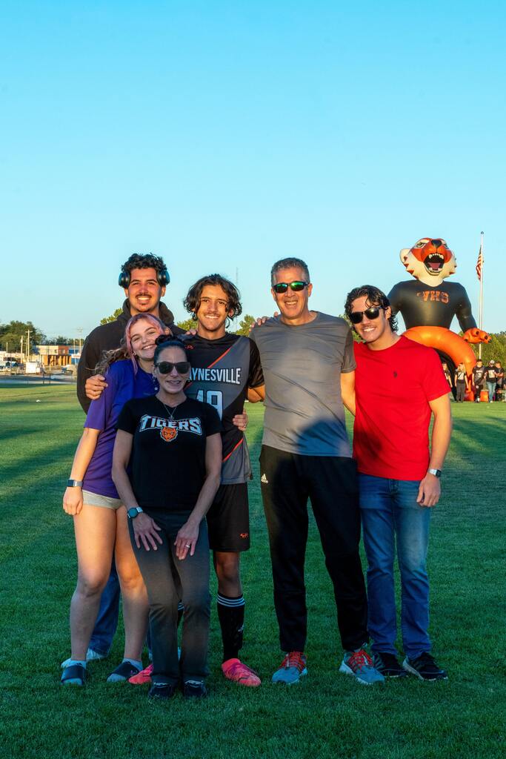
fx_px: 1486
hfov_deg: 19.3
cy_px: 380
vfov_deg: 28.6
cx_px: 253
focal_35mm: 70
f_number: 16
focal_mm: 47
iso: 1000
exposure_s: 1/125
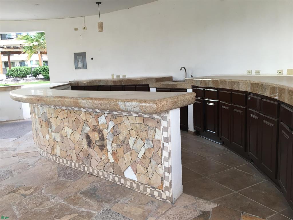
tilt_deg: -9.5
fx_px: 245
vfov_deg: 48.2
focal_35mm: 29
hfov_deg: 61.7
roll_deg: +2.5
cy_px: 110
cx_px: 146
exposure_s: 1/40
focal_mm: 4.15
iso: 25
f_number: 2.2
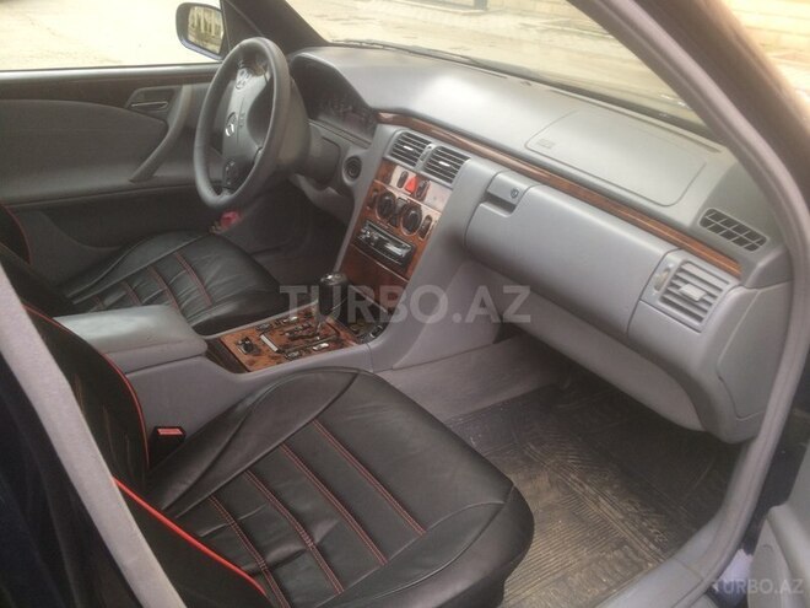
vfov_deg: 48.2
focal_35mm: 29
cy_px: 304
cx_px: 405
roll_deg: -4.4
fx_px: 679
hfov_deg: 61.7
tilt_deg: -30.4
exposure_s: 1/100
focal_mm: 4.15
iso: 50
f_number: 2.2
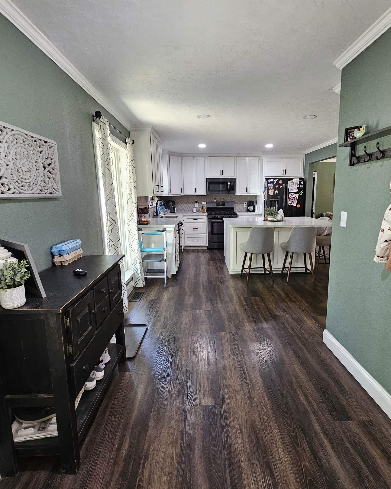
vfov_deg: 89.6
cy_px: 245
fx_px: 246
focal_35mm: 17
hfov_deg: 76.9
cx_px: 208
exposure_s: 1/30
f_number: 2.2
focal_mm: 2.2
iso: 320
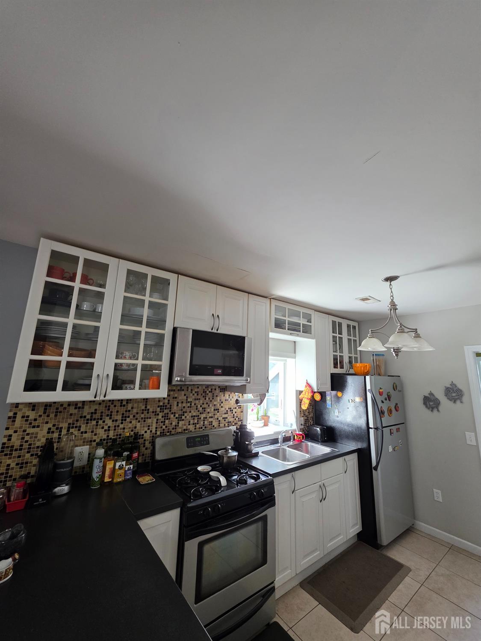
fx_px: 241
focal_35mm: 13
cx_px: 240
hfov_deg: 89.9
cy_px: 320
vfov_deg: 106.2
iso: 200
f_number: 1.9
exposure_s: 1/120
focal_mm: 2.2
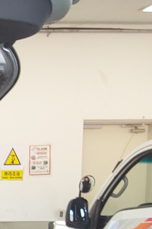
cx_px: -262
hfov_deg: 9.9
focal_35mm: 114
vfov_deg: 17.3
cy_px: 259
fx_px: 722
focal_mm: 2.91
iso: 50
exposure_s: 1/120
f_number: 1.9
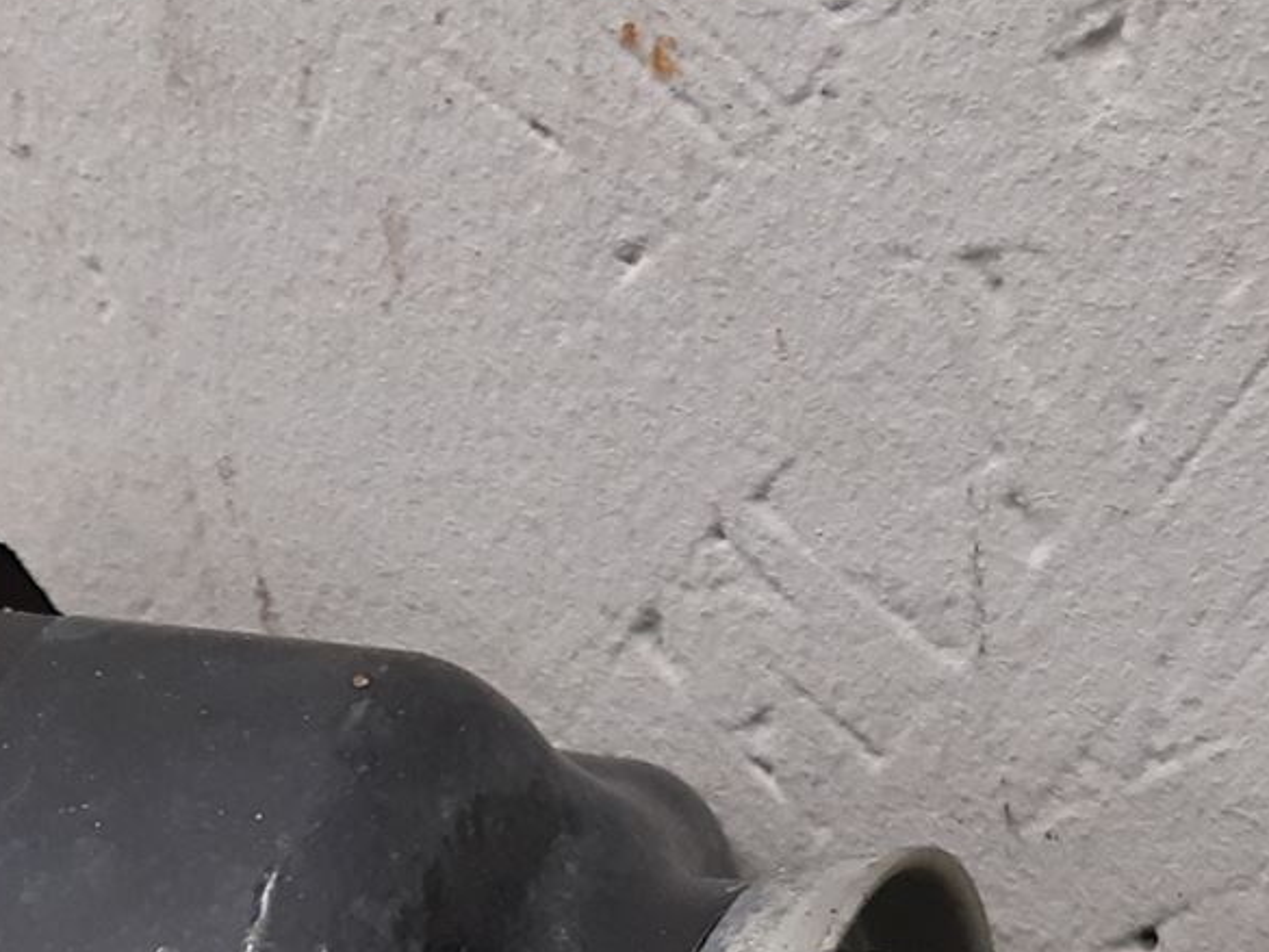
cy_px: 1286
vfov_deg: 15.4
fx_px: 3337
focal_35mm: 91
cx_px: 458
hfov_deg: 21.5
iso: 200
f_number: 1.7
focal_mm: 3.93
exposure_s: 1/50
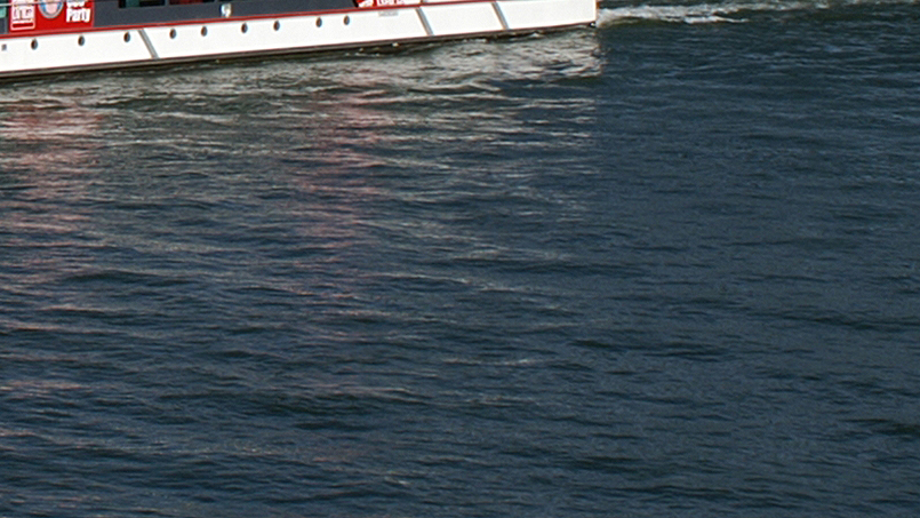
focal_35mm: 176
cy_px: -400
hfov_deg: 11.7
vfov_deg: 6.7
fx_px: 4294
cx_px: -473
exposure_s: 1/300
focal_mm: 30
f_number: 11
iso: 100
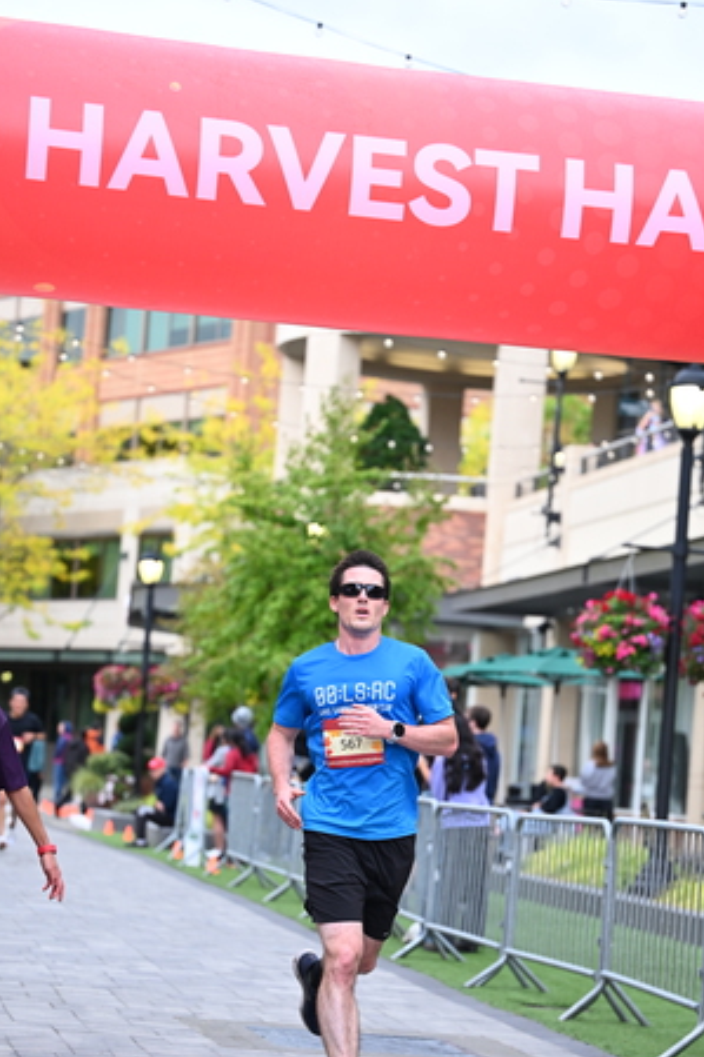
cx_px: 418
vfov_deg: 19.8
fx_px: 3023
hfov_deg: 13.3
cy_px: 638
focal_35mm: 103
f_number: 2.8
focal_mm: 84
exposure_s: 1/1600
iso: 1000
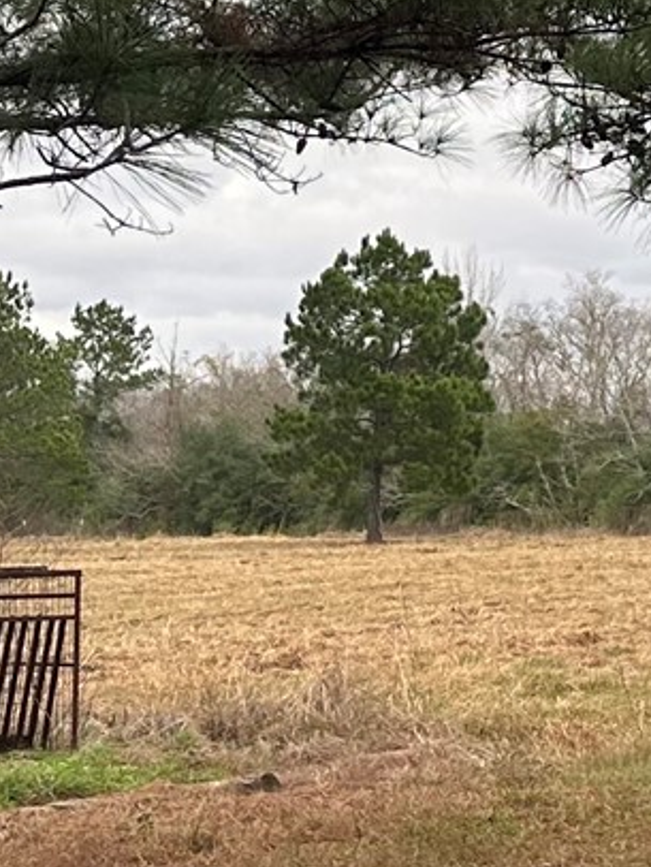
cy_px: 83
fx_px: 3031
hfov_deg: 12.0
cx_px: 768
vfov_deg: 16.1
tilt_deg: +7.4
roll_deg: +0.7
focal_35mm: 121
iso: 80
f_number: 1.78
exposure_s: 1/389
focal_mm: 6.86
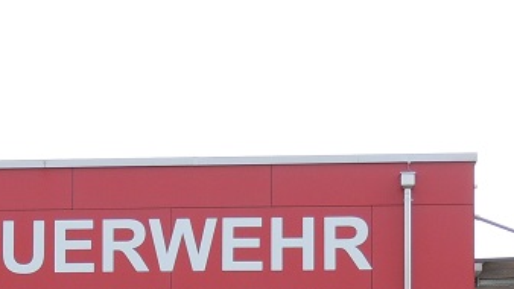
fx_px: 1785
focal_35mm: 131
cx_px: 118
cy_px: 478
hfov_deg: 16.3
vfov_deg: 8.9
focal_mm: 7.1
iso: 100
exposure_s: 1/400
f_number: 3.3
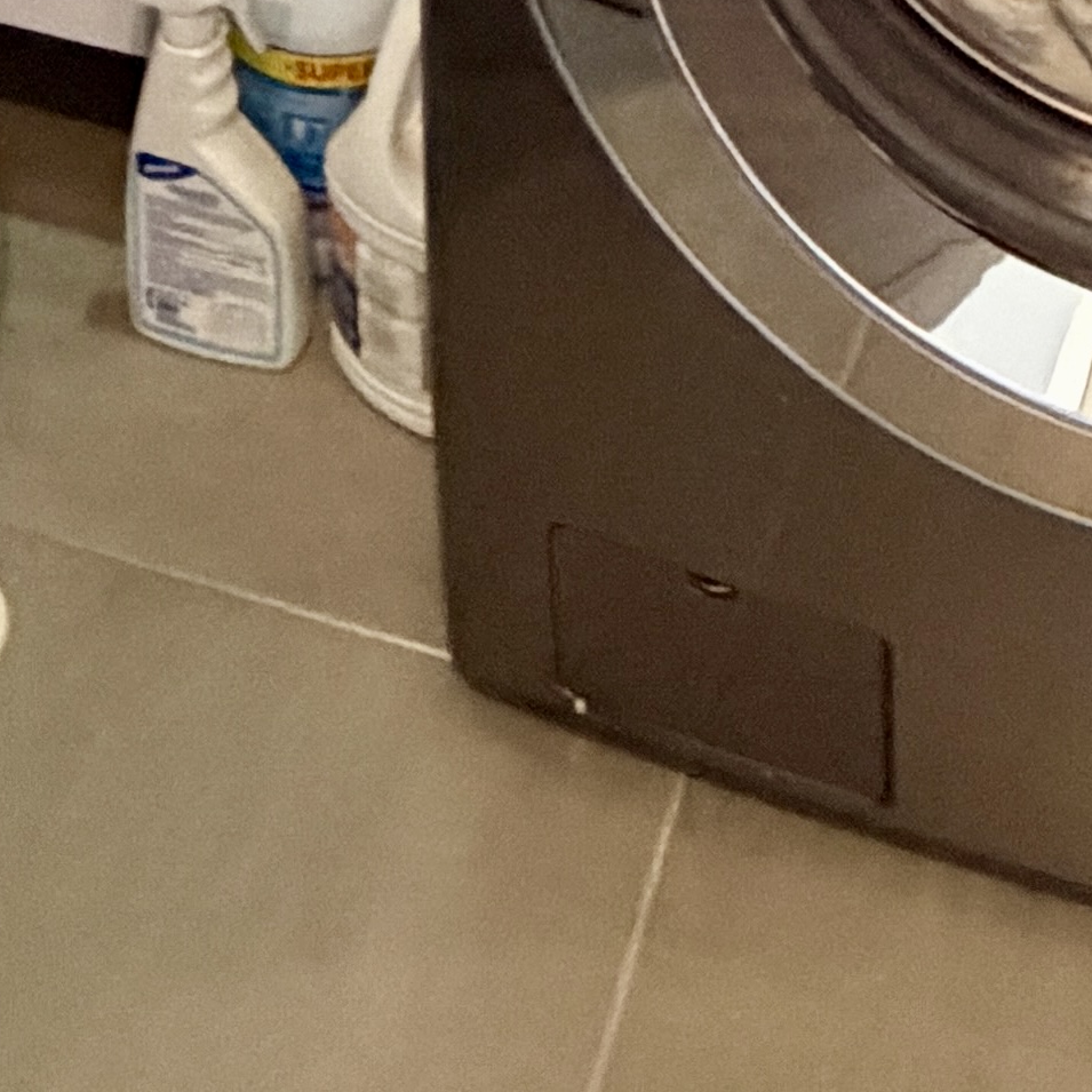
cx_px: 644
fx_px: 2641
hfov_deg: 23.3
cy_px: -1323
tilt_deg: -11.7
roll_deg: -0.1
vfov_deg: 15.8
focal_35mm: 74
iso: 800
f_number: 2.2
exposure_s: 1/60
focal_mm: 2.22
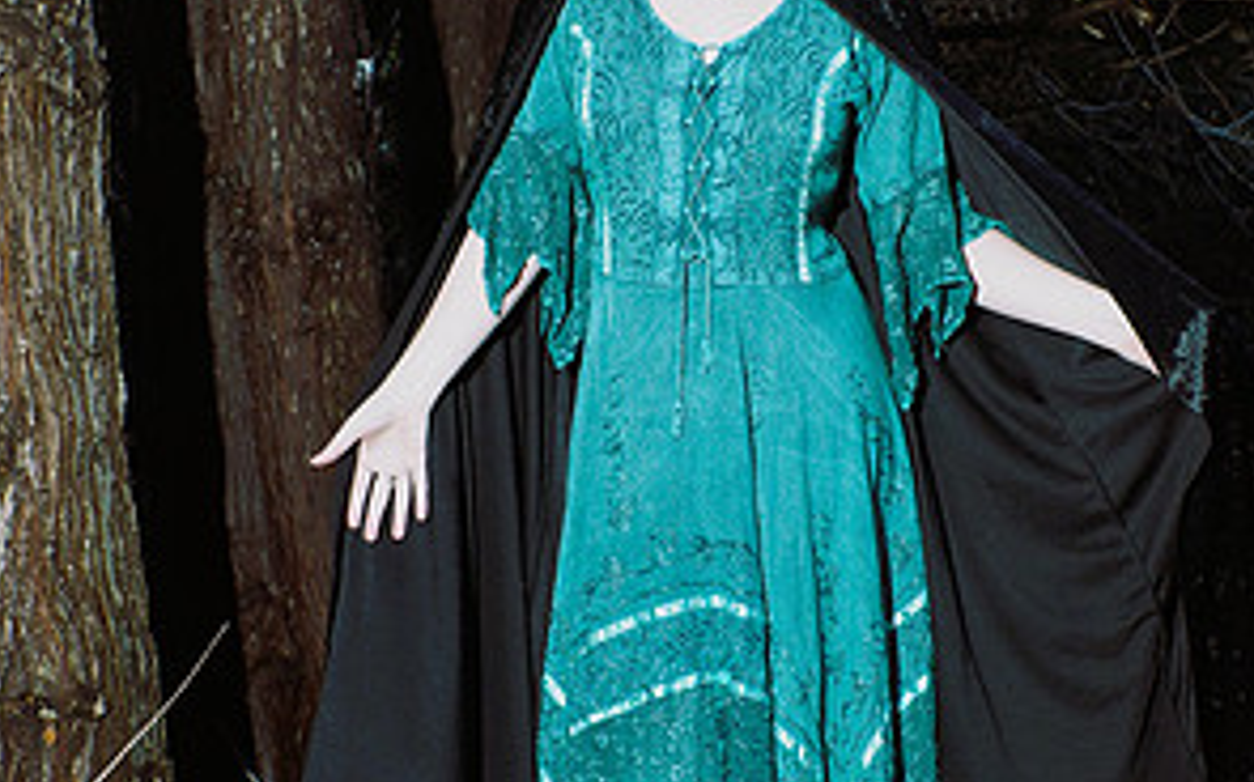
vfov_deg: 23.1
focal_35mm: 56
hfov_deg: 36.3
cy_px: 450
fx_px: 1913
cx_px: 633
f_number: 5.6
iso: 400
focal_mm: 24
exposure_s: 1/60
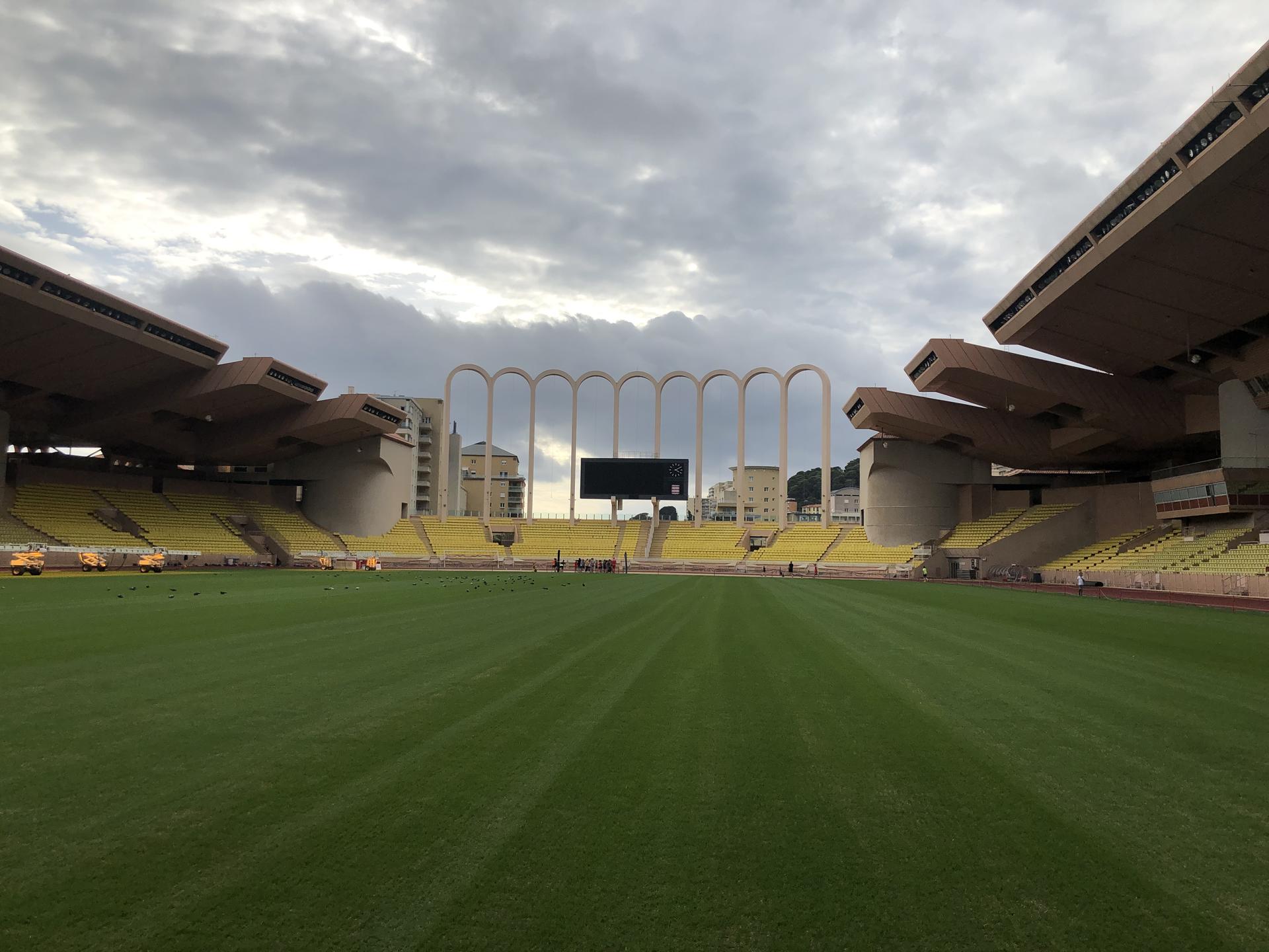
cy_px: 476
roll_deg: -0.8
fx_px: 1026
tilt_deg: +4.4
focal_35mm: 28
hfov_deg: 63.4
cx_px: 634
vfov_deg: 49.7
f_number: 1.8
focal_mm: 3.99
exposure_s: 1/2088
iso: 20
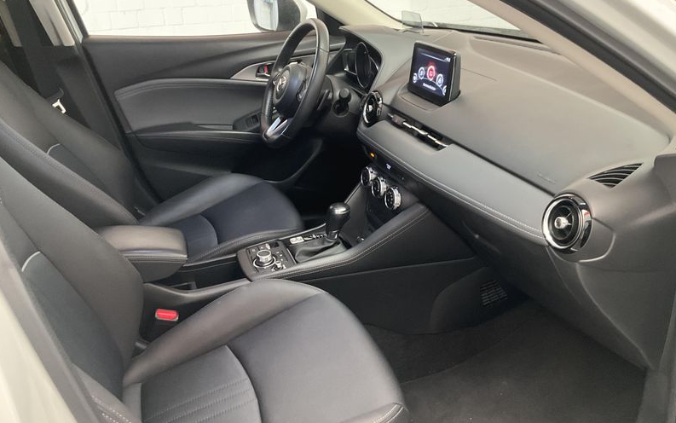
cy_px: 209
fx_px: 571
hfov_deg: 61.2
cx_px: 337
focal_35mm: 31
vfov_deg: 40.6
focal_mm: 3
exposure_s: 1/41
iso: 320
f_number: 1.8
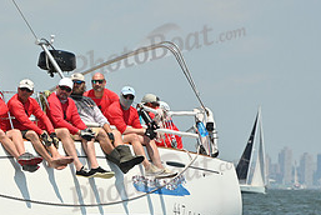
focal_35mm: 451
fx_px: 4026
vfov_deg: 3.1
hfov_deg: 4.6
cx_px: 6
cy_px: 132
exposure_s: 1/1250
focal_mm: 200
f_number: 10
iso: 320
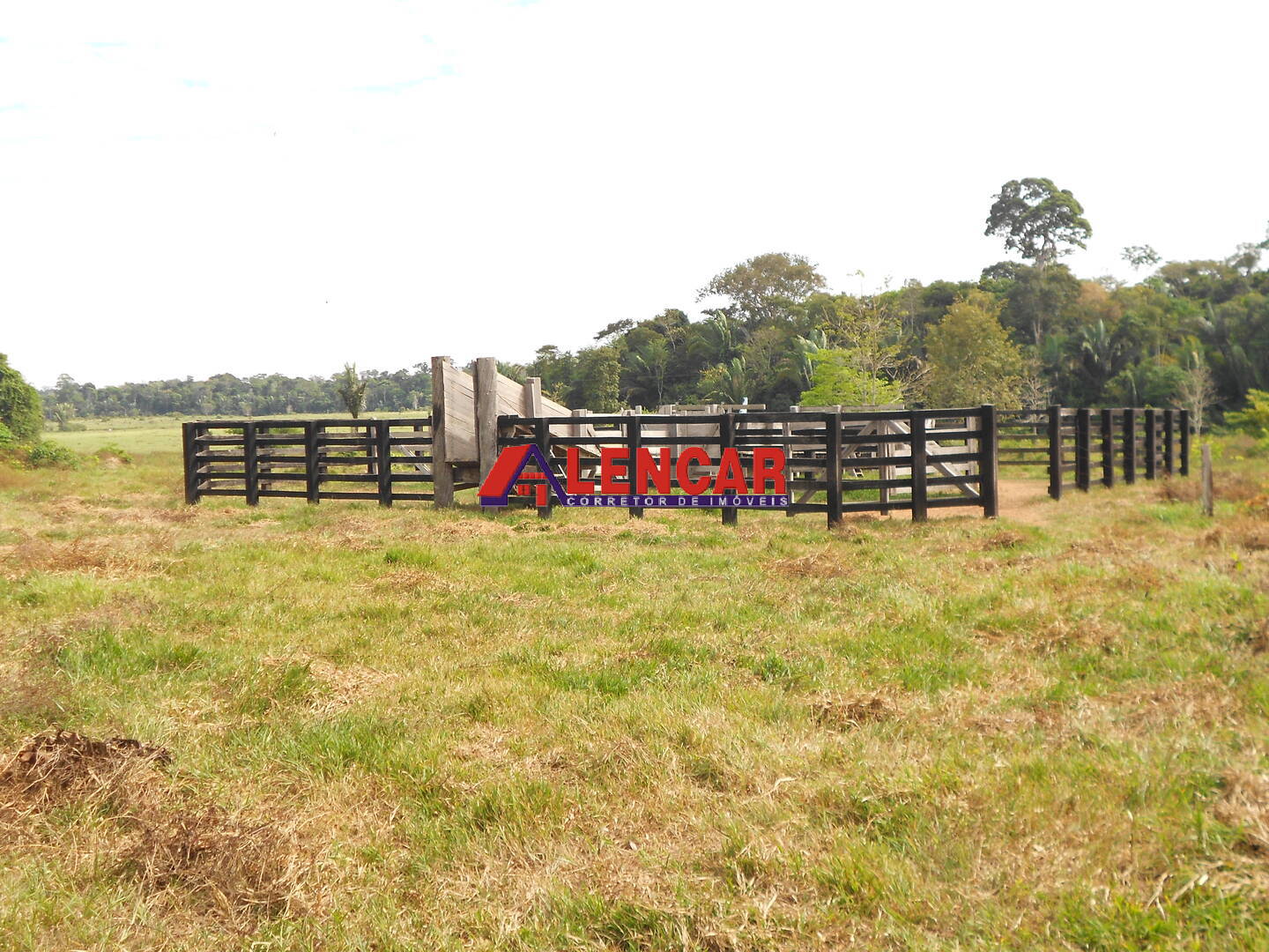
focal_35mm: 37
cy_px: 476
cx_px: 634
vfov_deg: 38.7
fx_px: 1356
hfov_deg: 50.1
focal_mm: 6.9
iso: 80
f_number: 3.9
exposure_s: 1/250
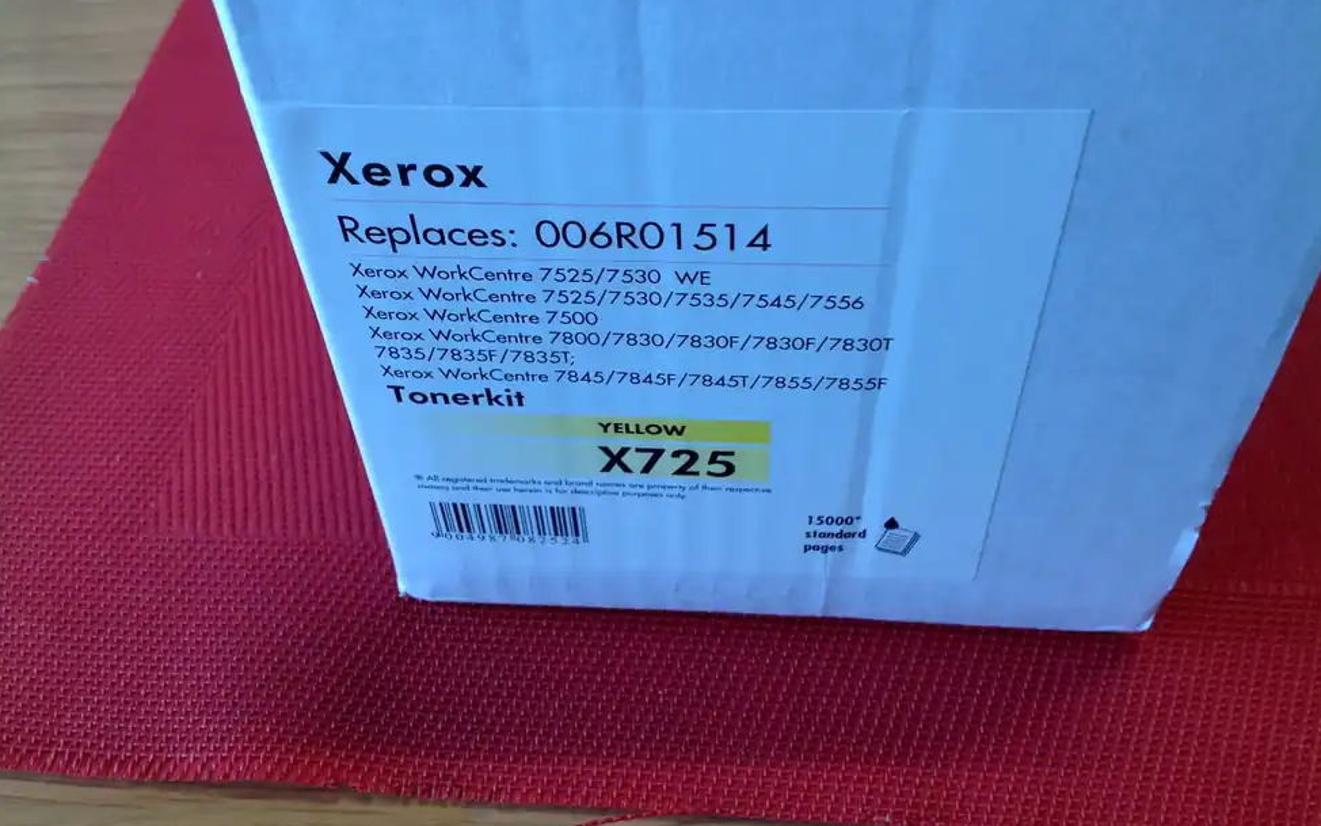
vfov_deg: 33.6
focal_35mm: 38
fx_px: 1368
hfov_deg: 51.5
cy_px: 370
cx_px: 662
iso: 64
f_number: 2.4
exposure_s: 1/20
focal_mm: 4.28
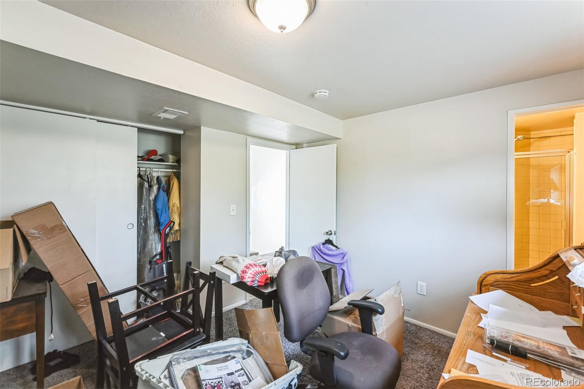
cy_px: 194
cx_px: 292
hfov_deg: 98.6
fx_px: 251
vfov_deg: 75.5
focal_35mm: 16
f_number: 7.1
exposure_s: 1/15
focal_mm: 15.5
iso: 400
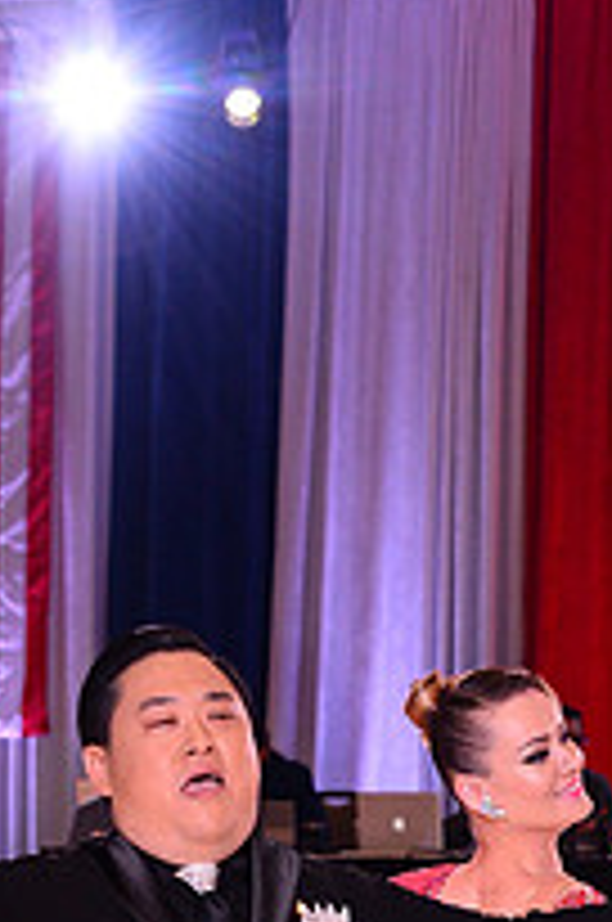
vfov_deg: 10.8
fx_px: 4784
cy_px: 1214
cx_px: 133
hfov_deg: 7.3
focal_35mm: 187
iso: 2500
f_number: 6.3
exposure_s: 1/250
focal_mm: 66
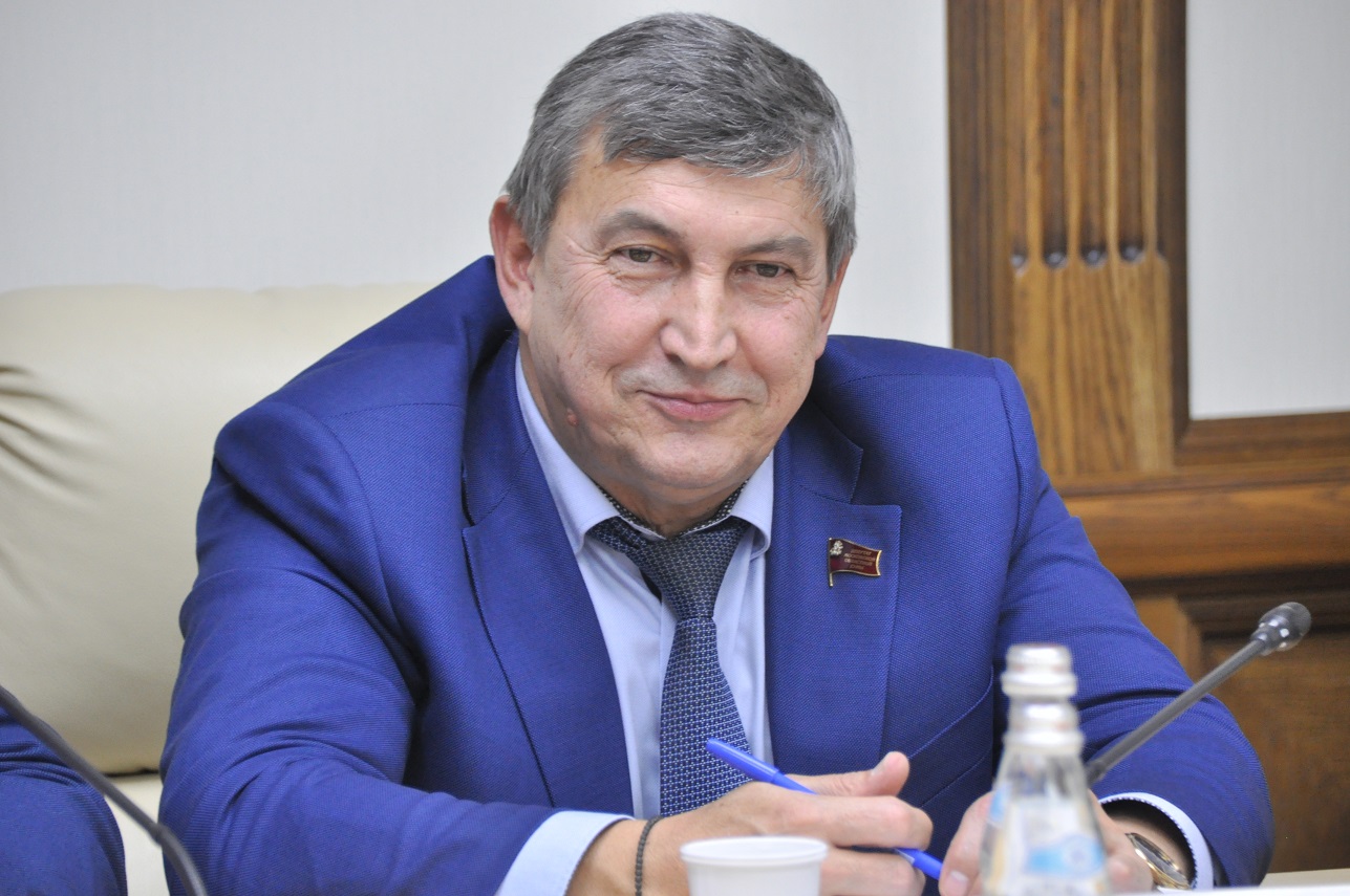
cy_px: 448
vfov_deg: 5.9
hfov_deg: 8.9
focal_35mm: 232
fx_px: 8709
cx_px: 675
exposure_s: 1/60
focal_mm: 155
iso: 1000
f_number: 5.6
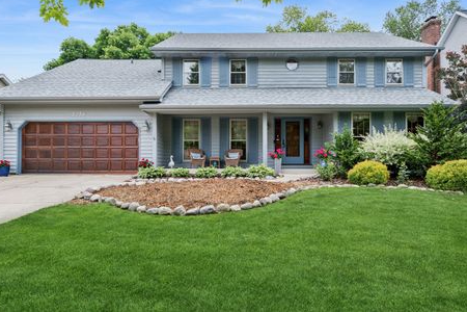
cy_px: 140
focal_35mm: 20
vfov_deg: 61.8
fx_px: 259
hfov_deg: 84.0
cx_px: 231
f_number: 8
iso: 250
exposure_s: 1/250
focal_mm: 12
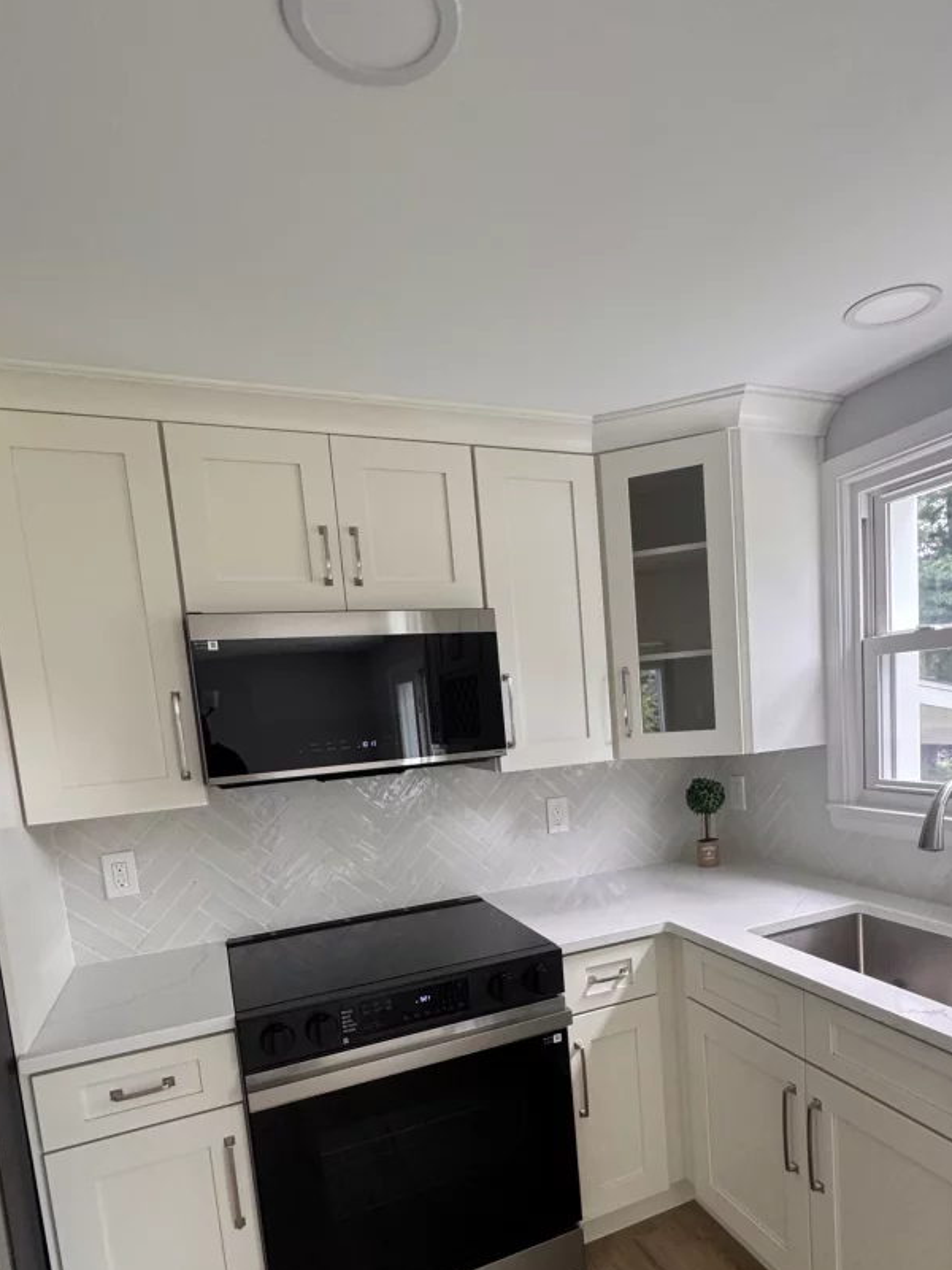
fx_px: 770
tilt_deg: -8.0
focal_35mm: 21
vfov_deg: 77.5
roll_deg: +2.7
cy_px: 795
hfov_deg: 63.0
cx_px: 557
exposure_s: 1/99
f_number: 2.2
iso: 125
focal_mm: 2.22
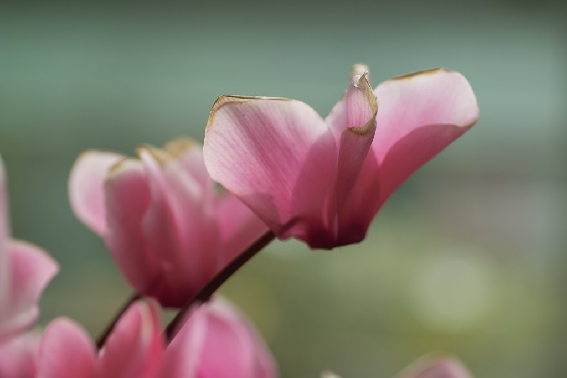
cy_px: 189
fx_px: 1874
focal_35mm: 119
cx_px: 284
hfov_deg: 17.2
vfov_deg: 11.5
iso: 100
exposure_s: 1/800
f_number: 2.8
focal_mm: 70
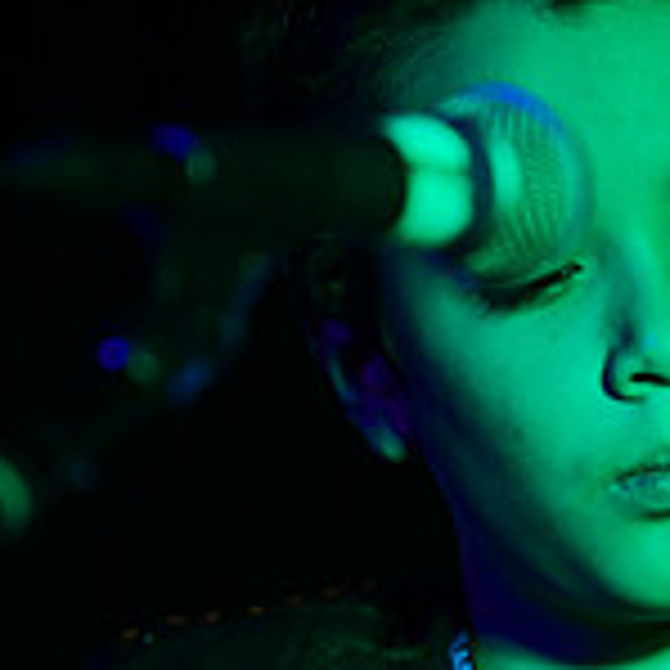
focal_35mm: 628
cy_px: 616
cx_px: 569
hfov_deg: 2.8
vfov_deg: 2.8
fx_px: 13752
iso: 640
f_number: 2.8
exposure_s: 1/100
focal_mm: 190
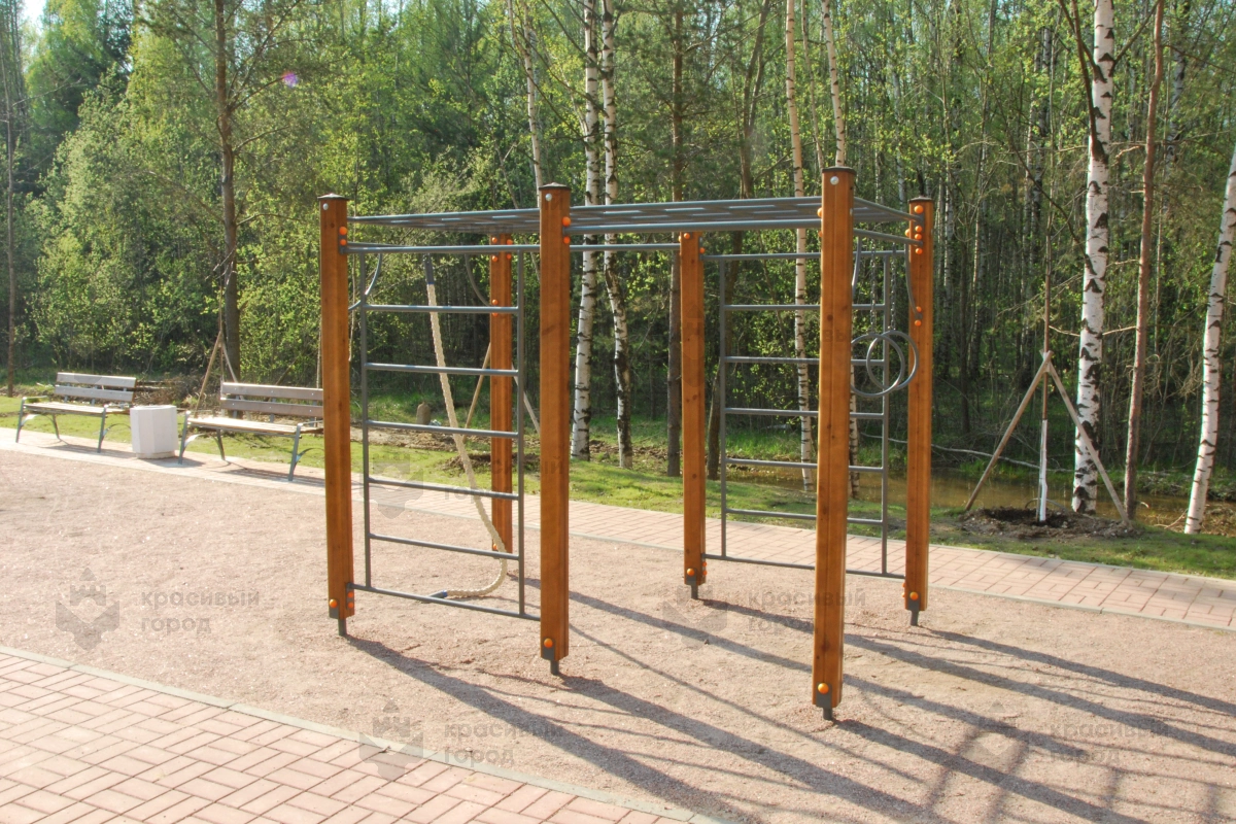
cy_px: 412
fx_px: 1081
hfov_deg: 59.5
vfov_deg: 41.7
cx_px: 618
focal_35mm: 32
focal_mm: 21
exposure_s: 1/25
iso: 400
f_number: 25
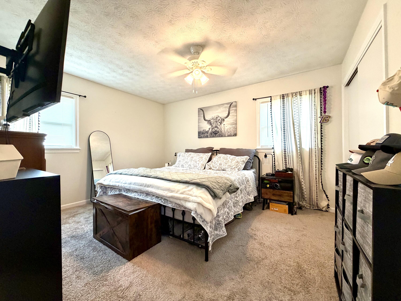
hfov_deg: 102.1
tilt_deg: +0.5
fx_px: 162
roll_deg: +0.8
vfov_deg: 85.7
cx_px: 200
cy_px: 150
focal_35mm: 14
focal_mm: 2.22
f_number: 2.2
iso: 250
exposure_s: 1/60
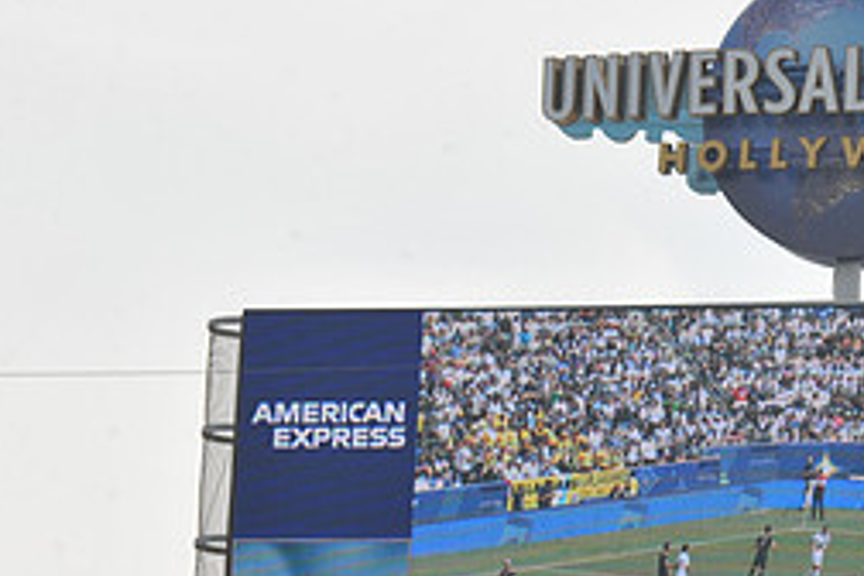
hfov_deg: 5.1
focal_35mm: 403
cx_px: 861
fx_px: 9671
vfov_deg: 3.4
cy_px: 535
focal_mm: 175
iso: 320
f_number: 13
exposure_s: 1/500
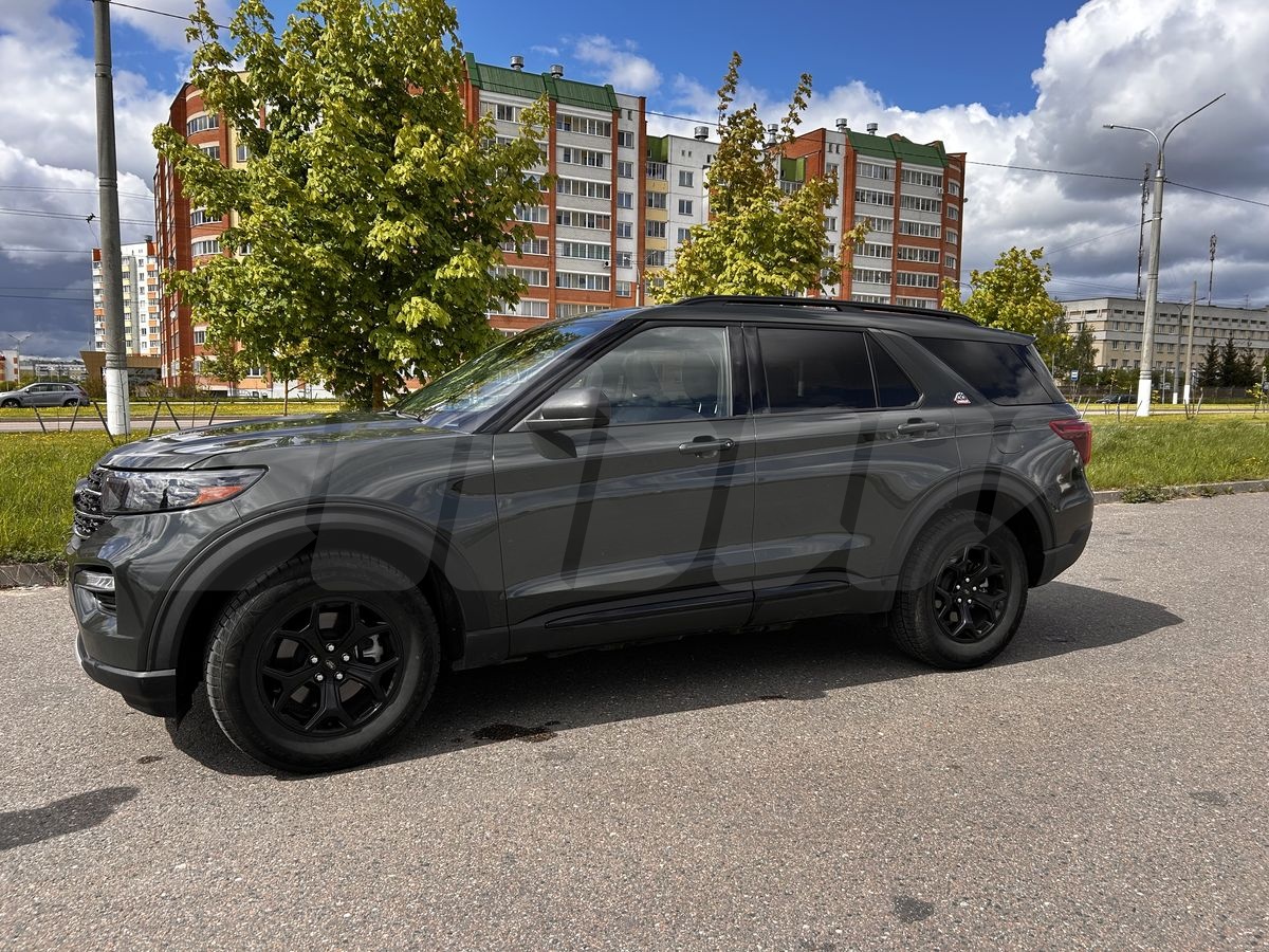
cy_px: 476
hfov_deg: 67.3
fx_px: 953
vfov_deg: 53.1
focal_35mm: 26
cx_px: 634
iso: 50
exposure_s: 1/2571
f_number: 1.5
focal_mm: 5.7
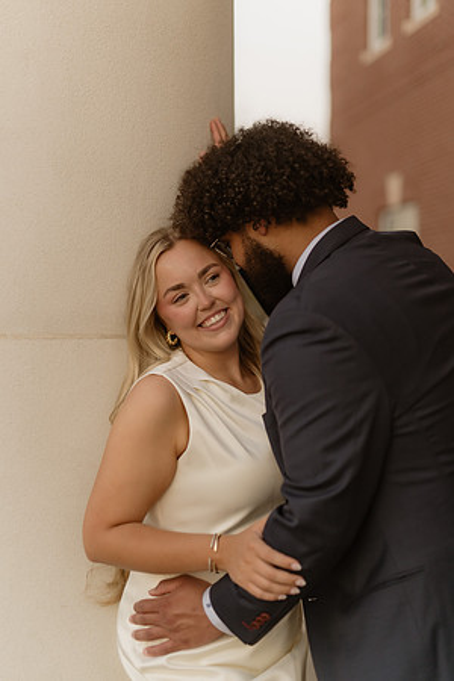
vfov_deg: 39.6
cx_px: 227
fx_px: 946
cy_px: 340
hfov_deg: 27.0
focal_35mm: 50
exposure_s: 1/250
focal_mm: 50
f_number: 1.4
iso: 250
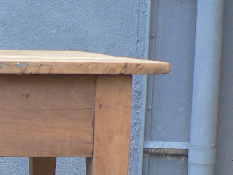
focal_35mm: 120
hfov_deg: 14.9
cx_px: -147
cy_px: 195
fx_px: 808
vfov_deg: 12.1
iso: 80
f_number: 2.8
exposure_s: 1/30
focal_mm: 6
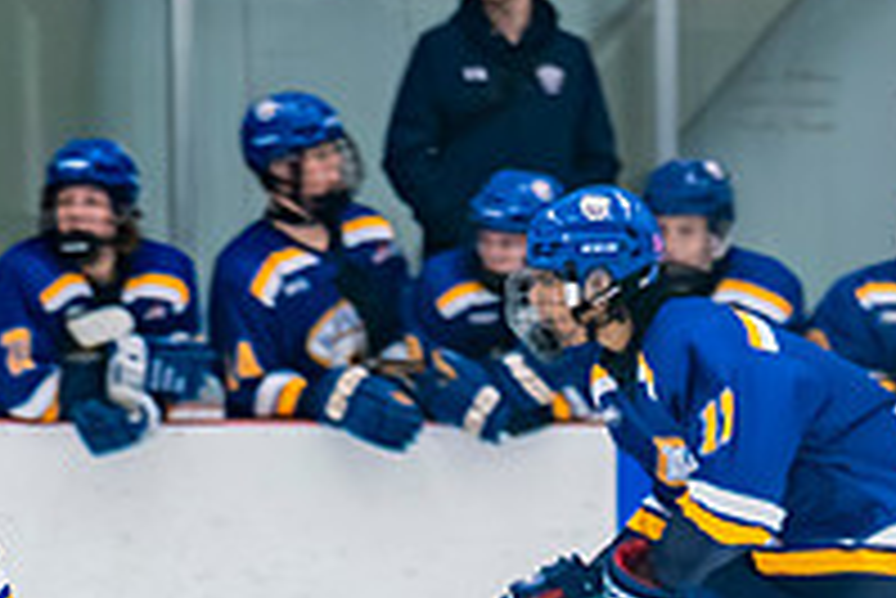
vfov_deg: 3.0
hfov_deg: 4.4
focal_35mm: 462
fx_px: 11507
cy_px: 886
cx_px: -413
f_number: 2.8
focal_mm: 95
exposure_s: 1/640
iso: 1600
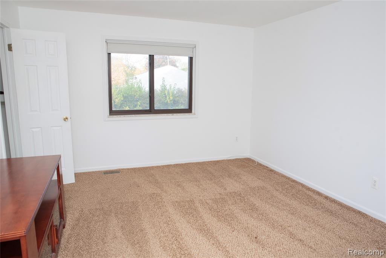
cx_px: 193
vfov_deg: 53.1
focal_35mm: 24
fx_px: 257
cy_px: 129
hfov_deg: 73.7
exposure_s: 1/125
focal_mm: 24
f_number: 5.6
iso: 1000
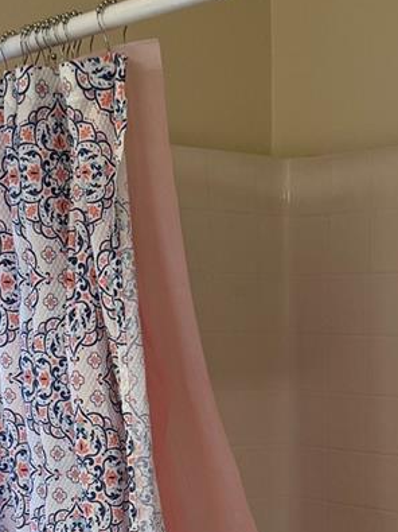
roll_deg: -1.3
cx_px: 356
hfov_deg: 19.8
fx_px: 1120
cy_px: 714
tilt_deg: -17.1
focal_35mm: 73
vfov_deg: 23.3
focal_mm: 6.76
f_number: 1.78
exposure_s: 1/60
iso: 125
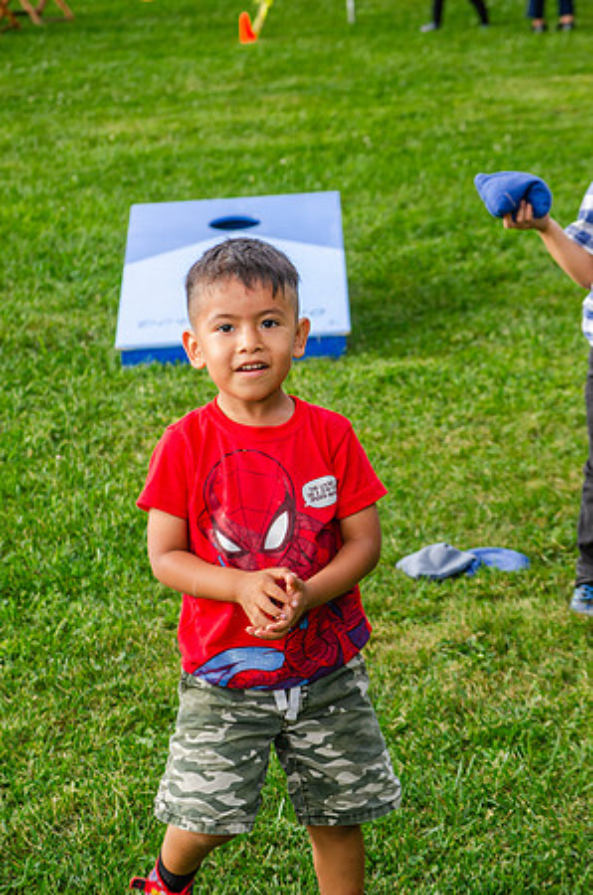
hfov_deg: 11.1
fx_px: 3053
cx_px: 296
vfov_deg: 16.7
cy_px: 448
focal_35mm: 123
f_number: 7.1
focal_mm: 82
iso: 200
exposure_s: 1/200
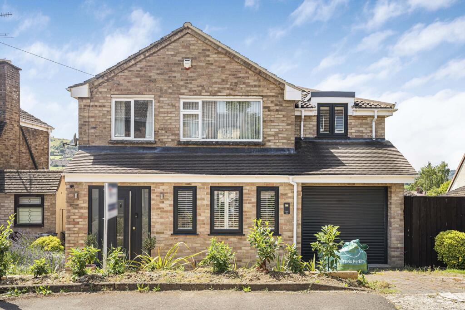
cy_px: 155
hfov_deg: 61.9
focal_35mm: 30
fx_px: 388
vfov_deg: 43.6
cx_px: 232
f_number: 8
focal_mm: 30
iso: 100
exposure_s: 1/125
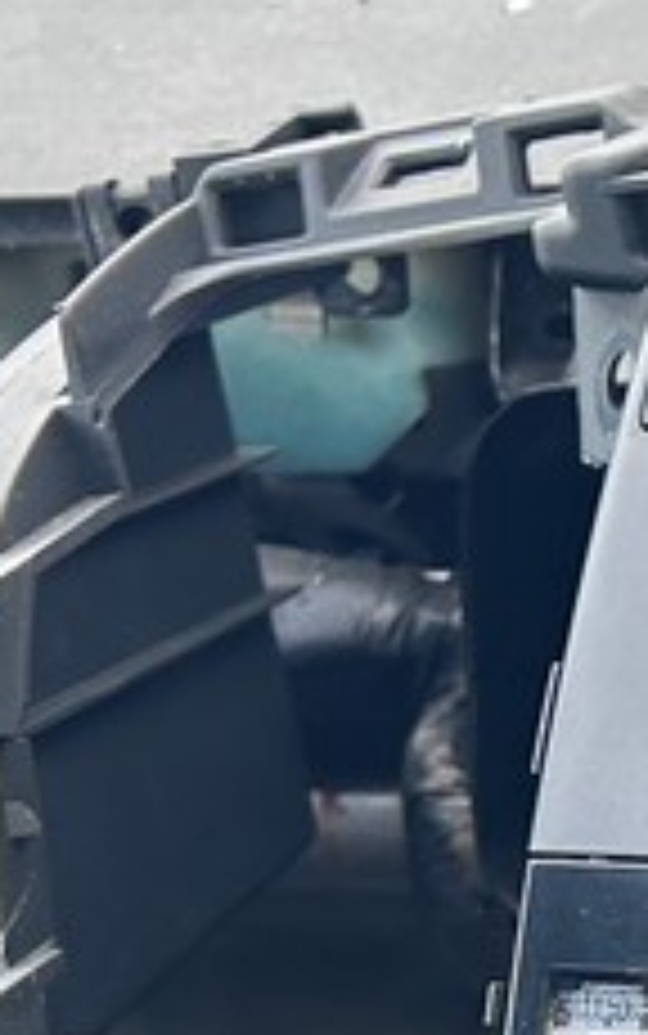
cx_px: 1683
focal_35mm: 120
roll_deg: -0.9
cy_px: 940
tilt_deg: -23.6
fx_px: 3387
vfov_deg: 17.1
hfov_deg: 9.4
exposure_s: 1/121
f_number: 1.5
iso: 100
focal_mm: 5.7
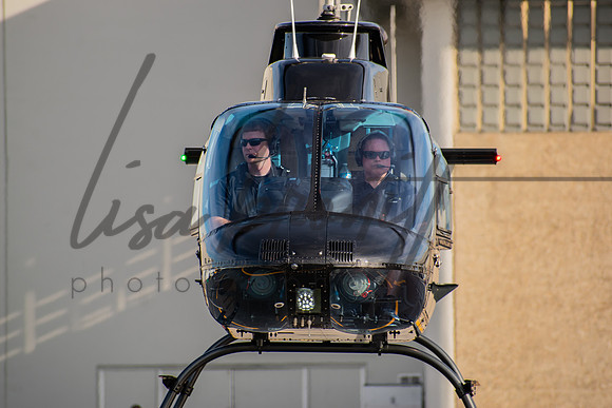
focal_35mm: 450
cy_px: 204
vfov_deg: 3.1
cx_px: 306
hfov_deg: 4.6
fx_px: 7651
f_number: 6.3
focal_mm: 300
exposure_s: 1/250
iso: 100
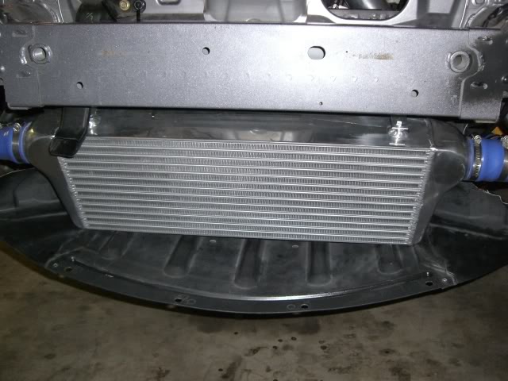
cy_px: 190
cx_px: 254
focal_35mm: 38
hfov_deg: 49.0
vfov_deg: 37.7
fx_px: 558
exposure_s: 1/60
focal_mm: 6.2
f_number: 2.7
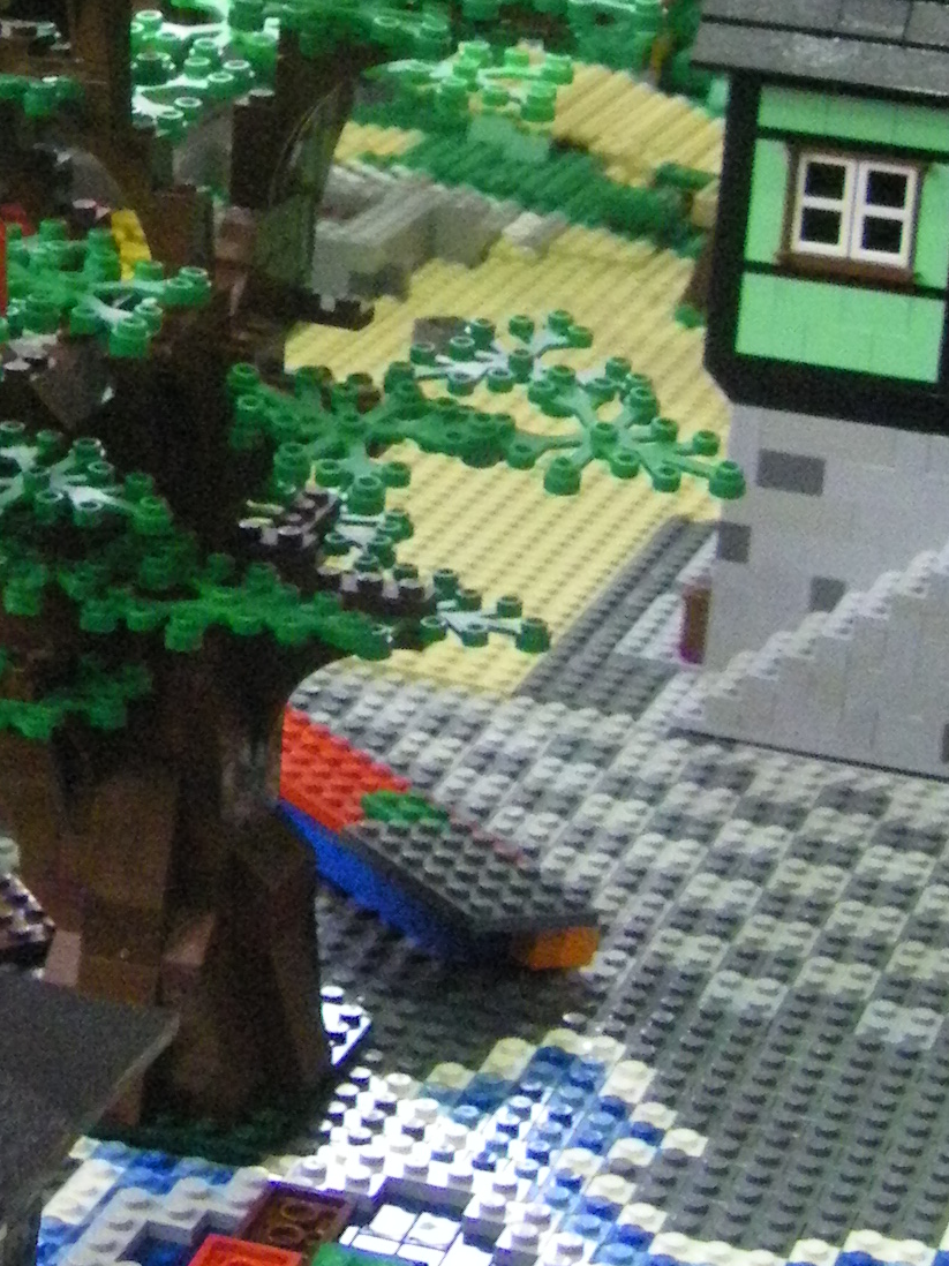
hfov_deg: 13.0
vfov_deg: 17.3
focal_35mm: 113
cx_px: 125
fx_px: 4132
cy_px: 233
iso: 640
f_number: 3.5
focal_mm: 6.3
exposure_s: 1/50
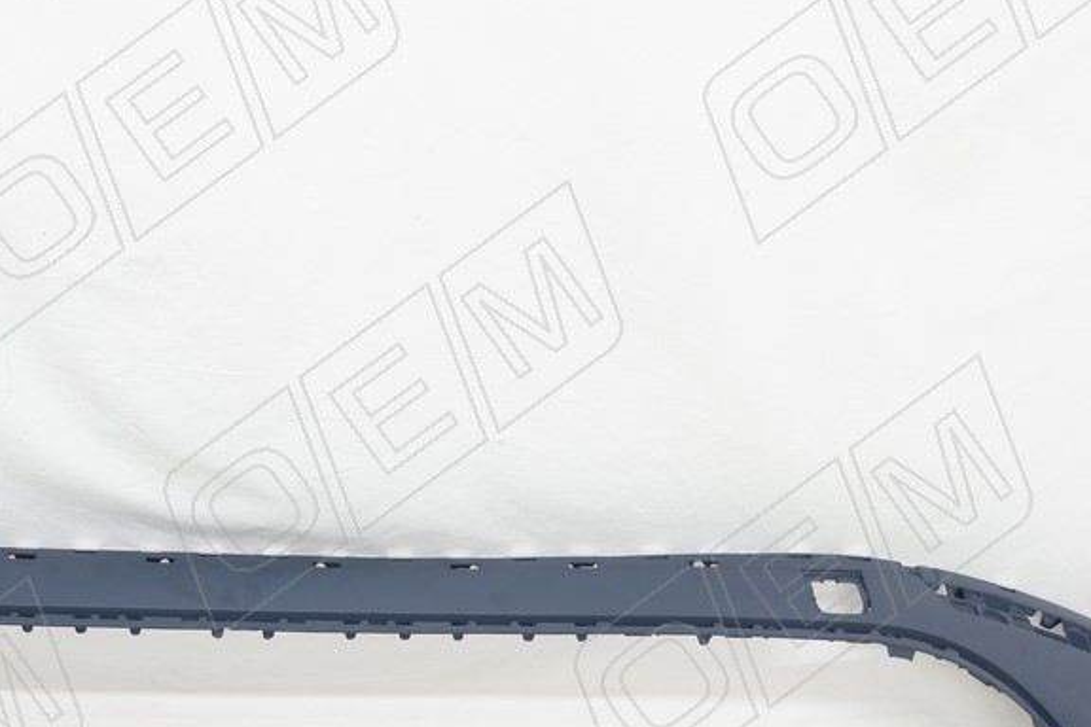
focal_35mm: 50
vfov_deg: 26.3
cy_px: 623
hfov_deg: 38.3
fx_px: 1515
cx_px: 242
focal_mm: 16
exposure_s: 1/34
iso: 320
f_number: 3.5
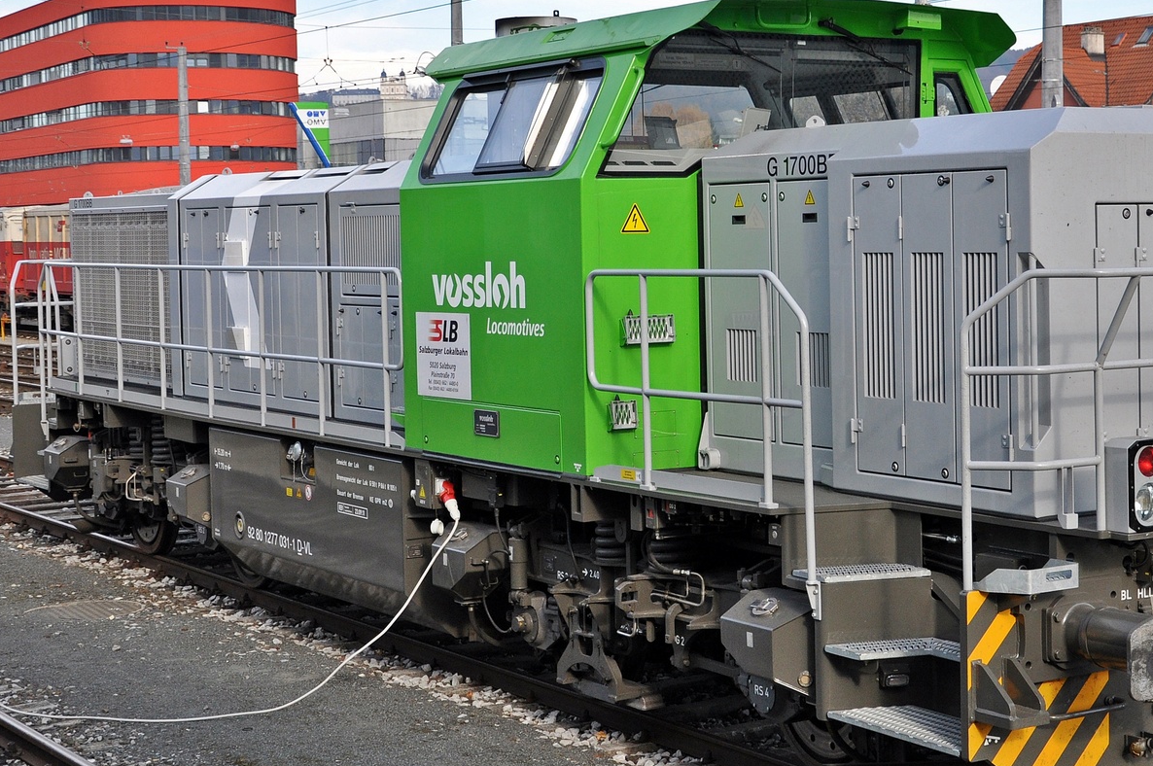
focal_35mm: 68
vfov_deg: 20.0
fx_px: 2175
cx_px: 730
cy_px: 324
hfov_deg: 29.6
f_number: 4.2
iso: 400
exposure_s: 1/1000
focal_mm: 28
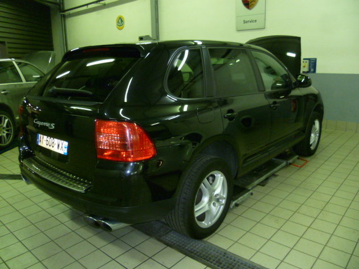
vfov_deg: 49.8
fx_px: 290
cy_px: 134
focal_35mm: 28
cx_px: 180
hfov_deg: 63.4
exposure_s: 1/30
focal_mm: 5
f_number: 2.8
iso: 400
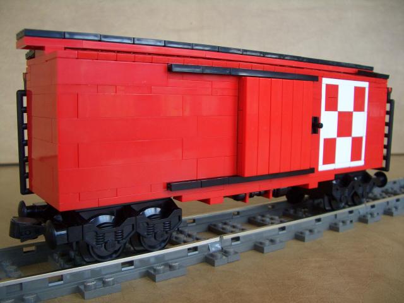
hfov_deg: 52.6
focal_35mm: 35
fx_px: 408
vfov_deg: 40.7
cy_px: 152
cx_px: 202
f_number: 2.6
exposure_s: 1/100
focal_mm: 5.8
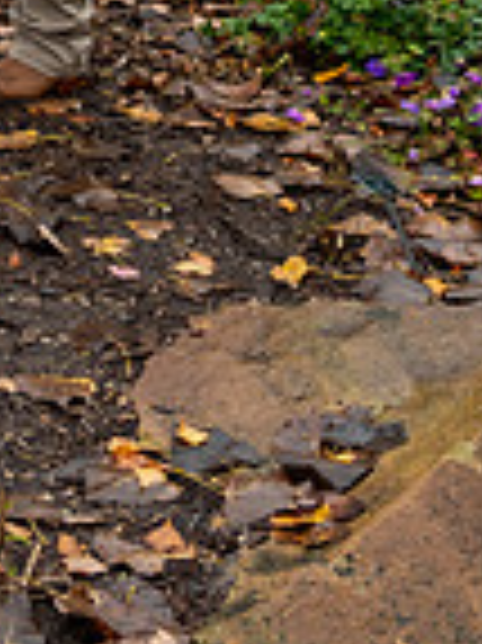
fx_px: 2361
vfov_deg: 14.5
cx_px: -41
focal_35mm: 127
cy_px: -320
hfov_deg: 11.5
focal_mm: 27.7
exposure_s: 1/250
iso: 400
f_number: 4.5
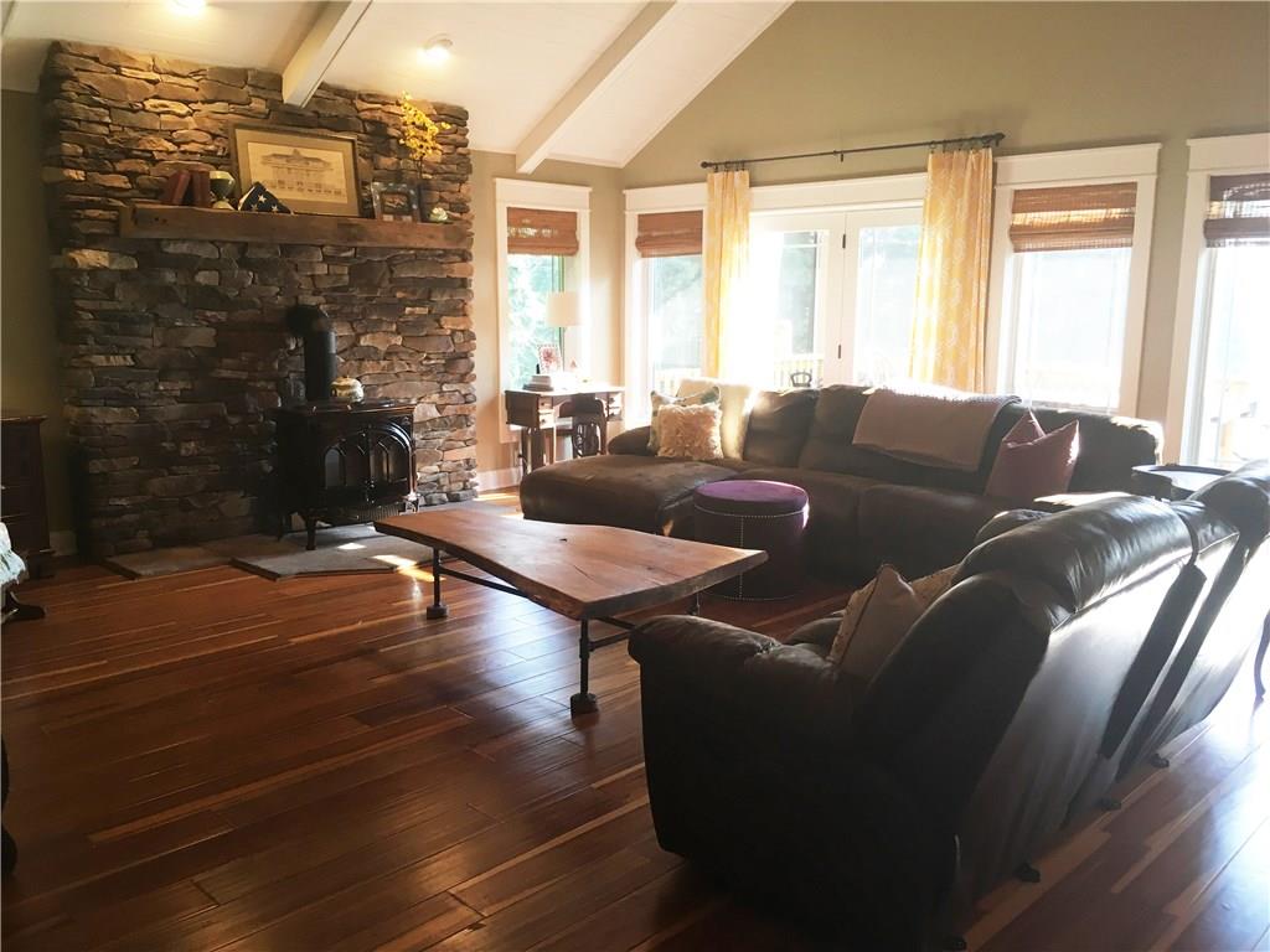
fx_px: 1064
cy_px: 476
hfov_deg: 61.7
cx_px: 635
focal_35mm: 29
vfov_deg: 48.2
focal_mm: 4.15
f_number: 2.2
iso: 50
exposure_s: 1/30
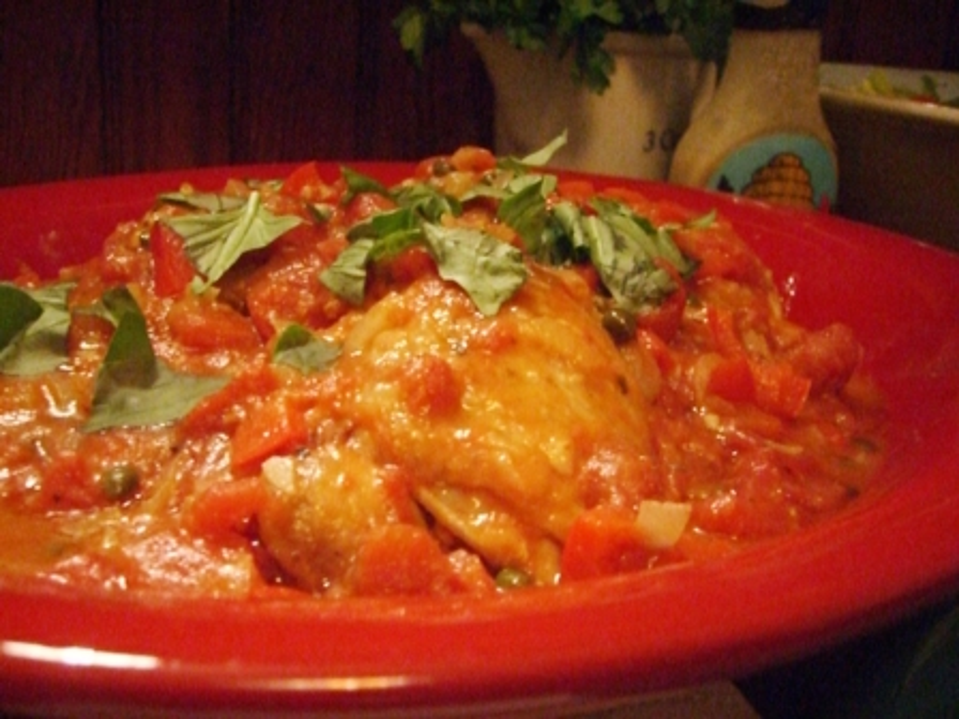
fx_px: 1053
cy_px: 360
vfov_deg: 37.7
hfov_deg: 49.0
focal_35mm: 38
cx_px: 480
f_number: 2.7
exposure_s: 1/15
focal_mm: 6.2
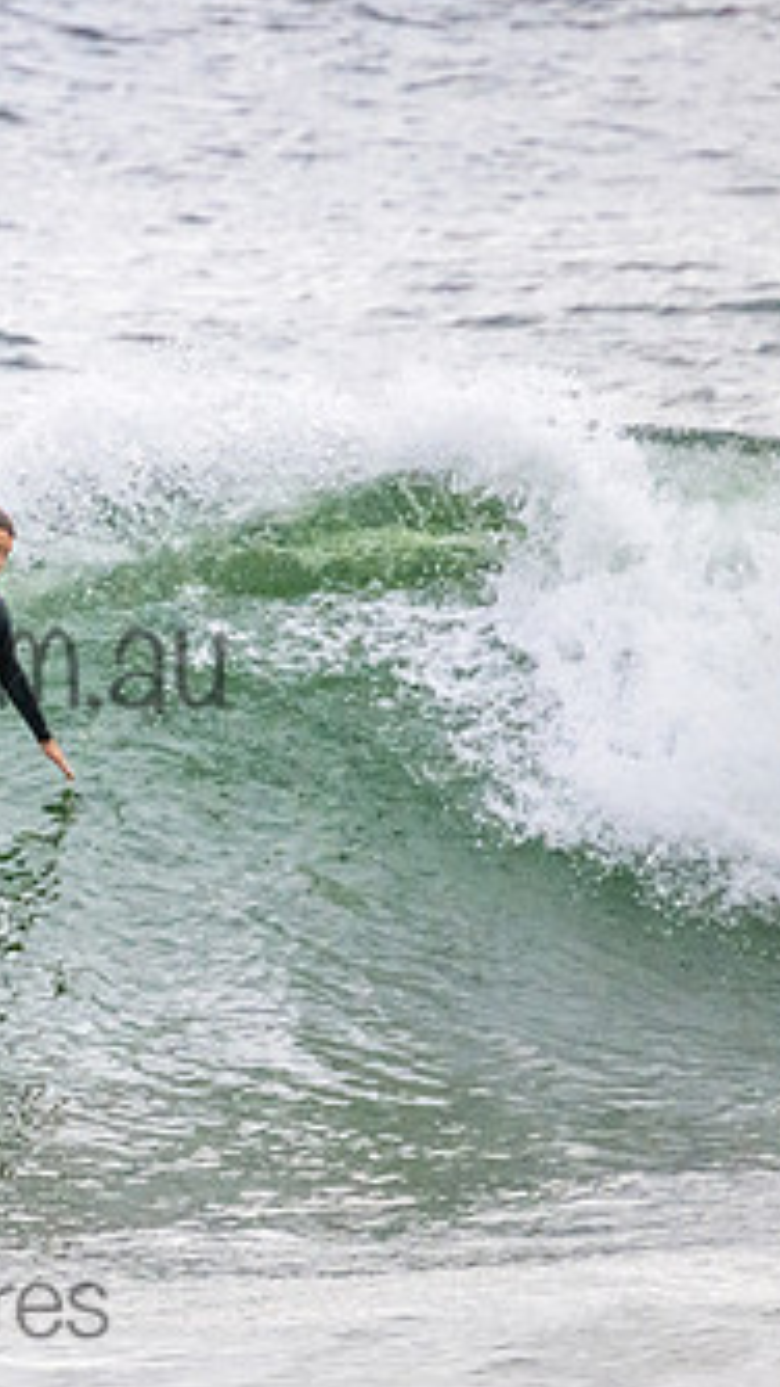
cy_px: 613
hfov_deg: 0.8
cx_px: -212
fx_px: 53435
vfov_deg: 1.5
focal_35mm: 1454
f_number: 11
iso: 5000
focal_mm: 800
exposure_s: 1/2000
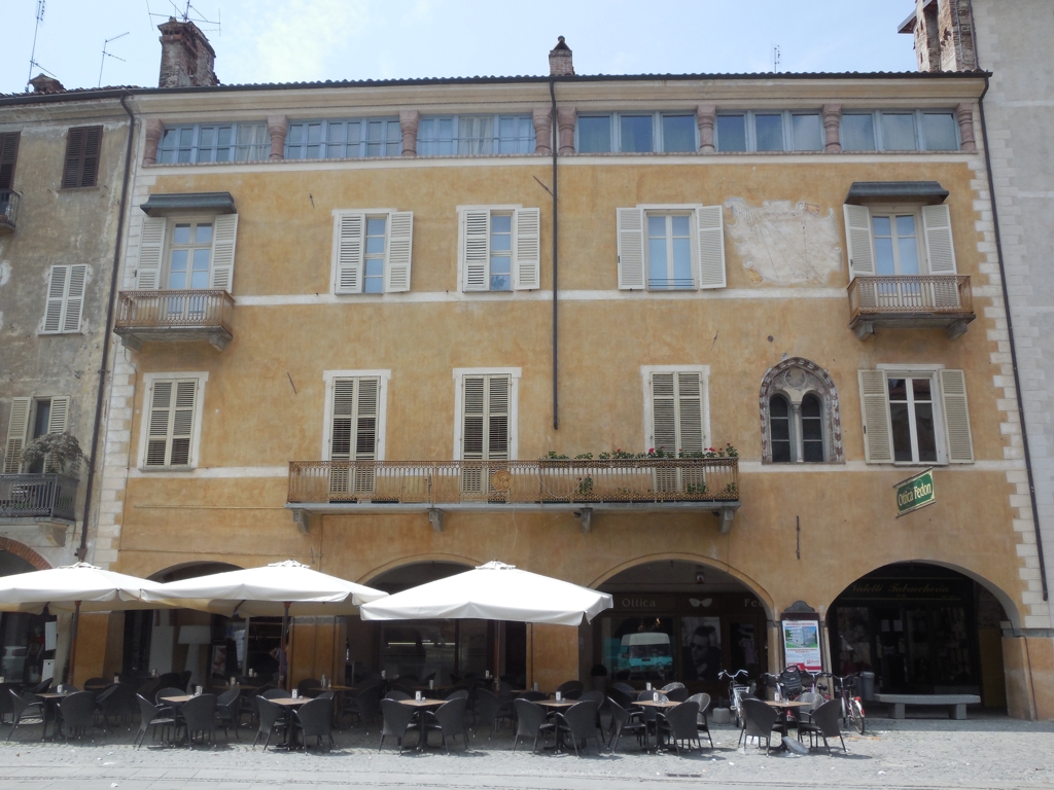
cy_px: 395
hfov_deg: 54.0
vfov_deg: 41.8
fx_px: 1035
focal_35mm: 34
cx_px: 527
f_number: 3.4
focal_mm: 6.1
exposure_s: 1/1250
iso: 125
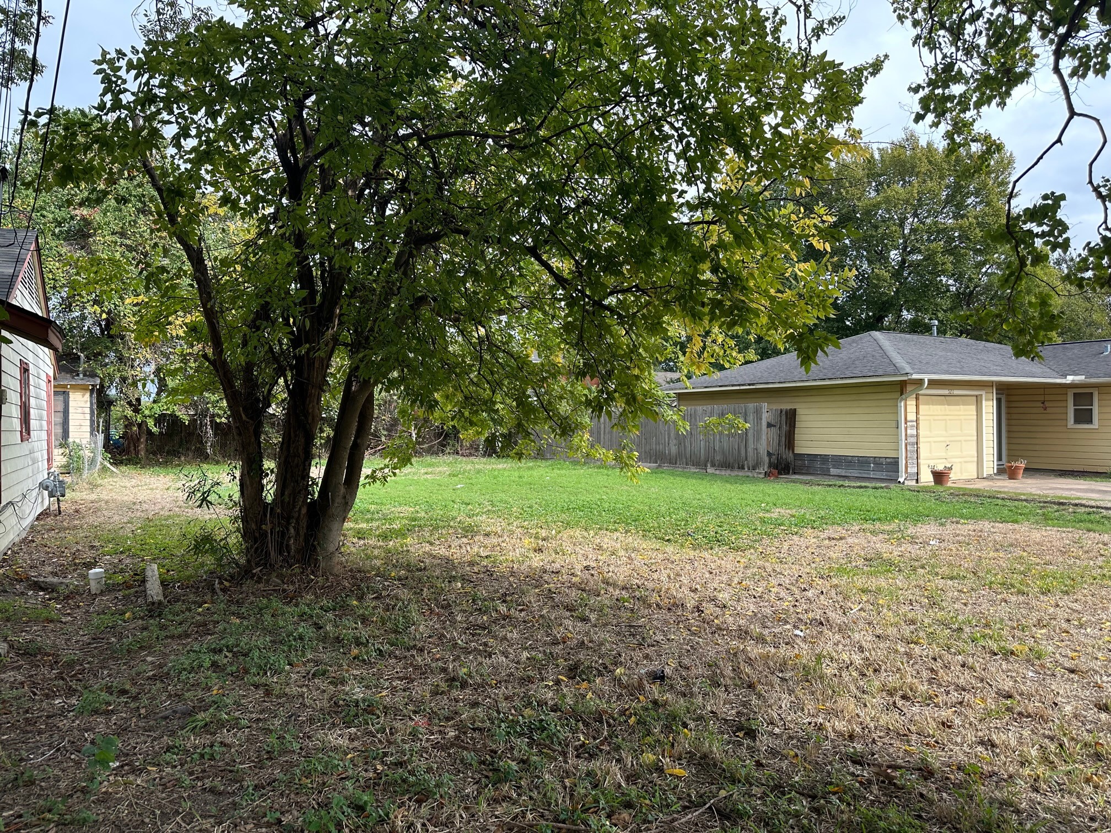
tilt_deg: -1.4
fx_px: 770
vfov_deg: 56.8
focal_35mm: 24
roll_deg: +0.9
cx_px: 556
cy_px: 416
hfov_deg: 71.6
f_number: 1.78
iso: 80
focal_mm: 6.86
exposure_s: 1/887
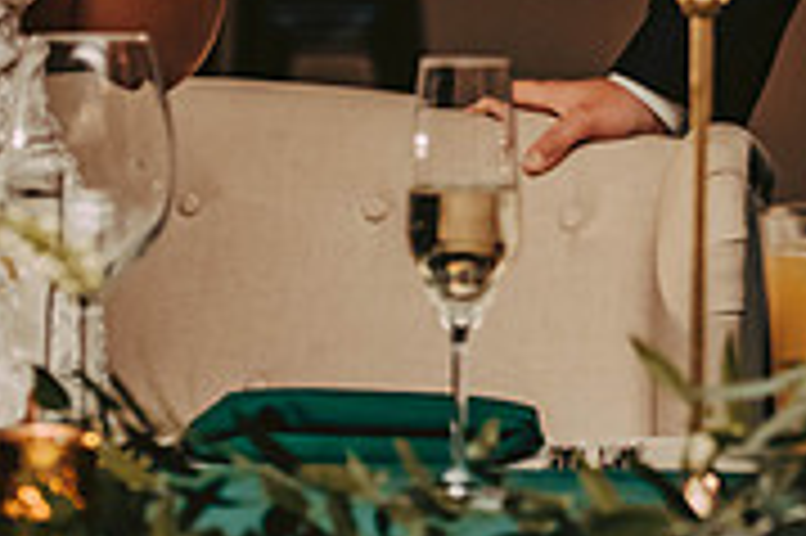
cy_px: -313
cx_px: 671
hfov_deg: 9.1
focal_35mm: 227
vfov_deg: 6.0
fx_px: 5078
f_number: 3.2
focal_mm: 70
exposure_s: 1/200
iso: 1600
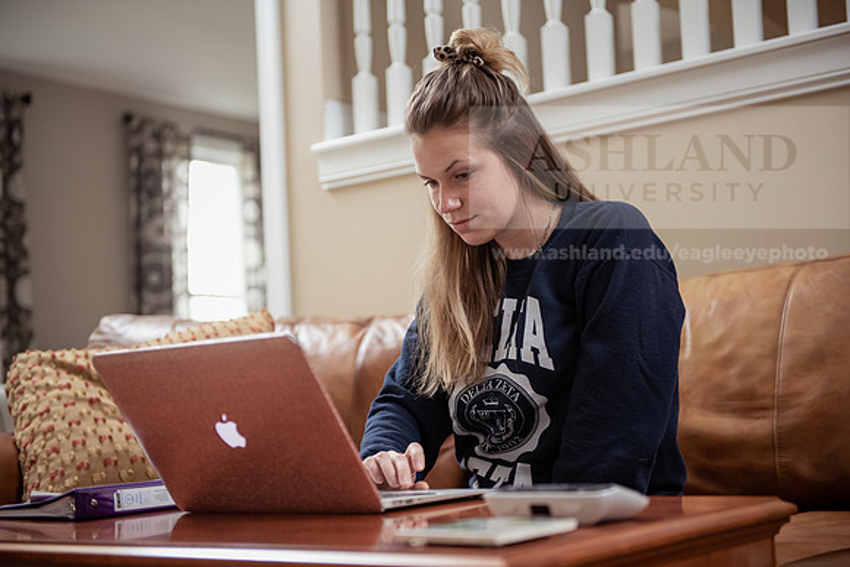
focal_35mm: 56
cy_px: 284
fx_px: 1322
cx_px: 425
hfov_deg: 35.6
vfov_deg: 24.2
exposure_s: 1/200
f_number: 2.8
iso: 800
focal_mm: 56
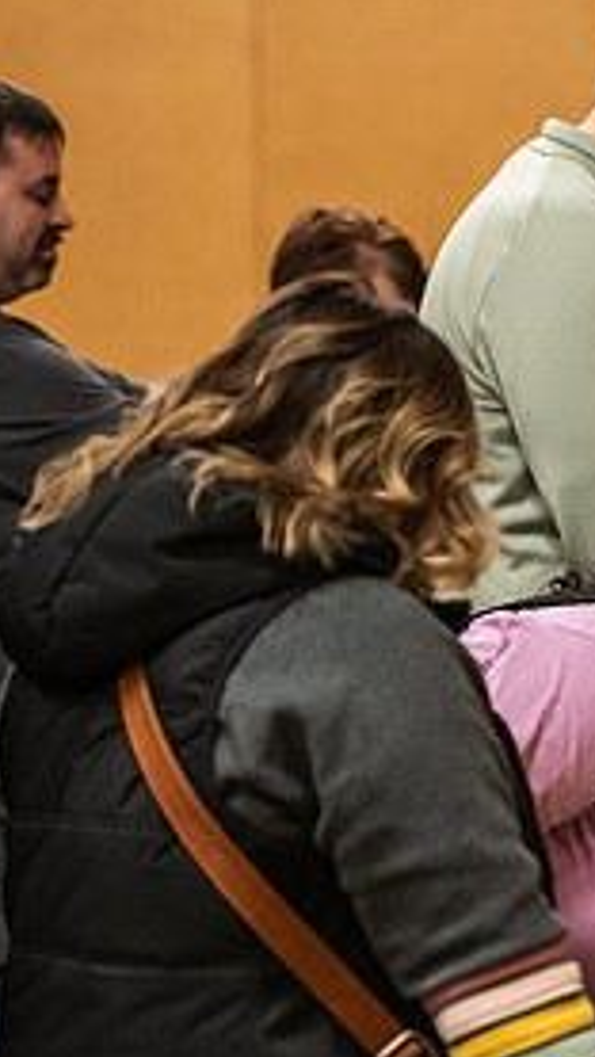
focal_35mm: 189
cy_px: 654
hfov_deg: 6.3
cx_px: 995
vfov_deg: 11.4
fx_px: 5296
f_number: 3.2
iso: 4000
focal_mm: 86
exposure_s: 1/200
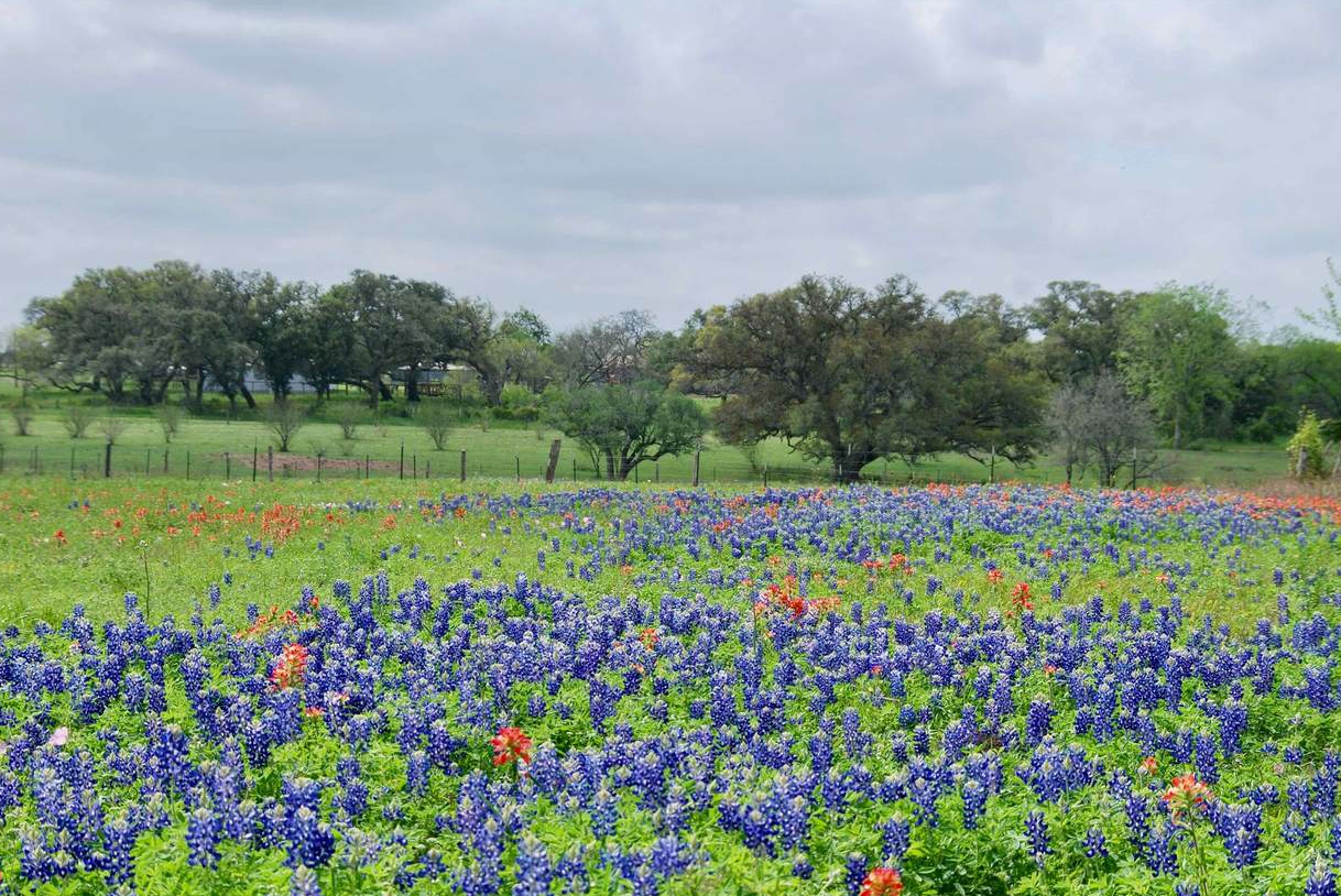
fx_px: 3057
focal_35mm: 82
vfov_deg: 16.7
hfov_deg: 24.7
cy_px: 466
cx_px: 696
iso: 100
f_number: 8
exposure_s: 1/250
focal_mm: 52
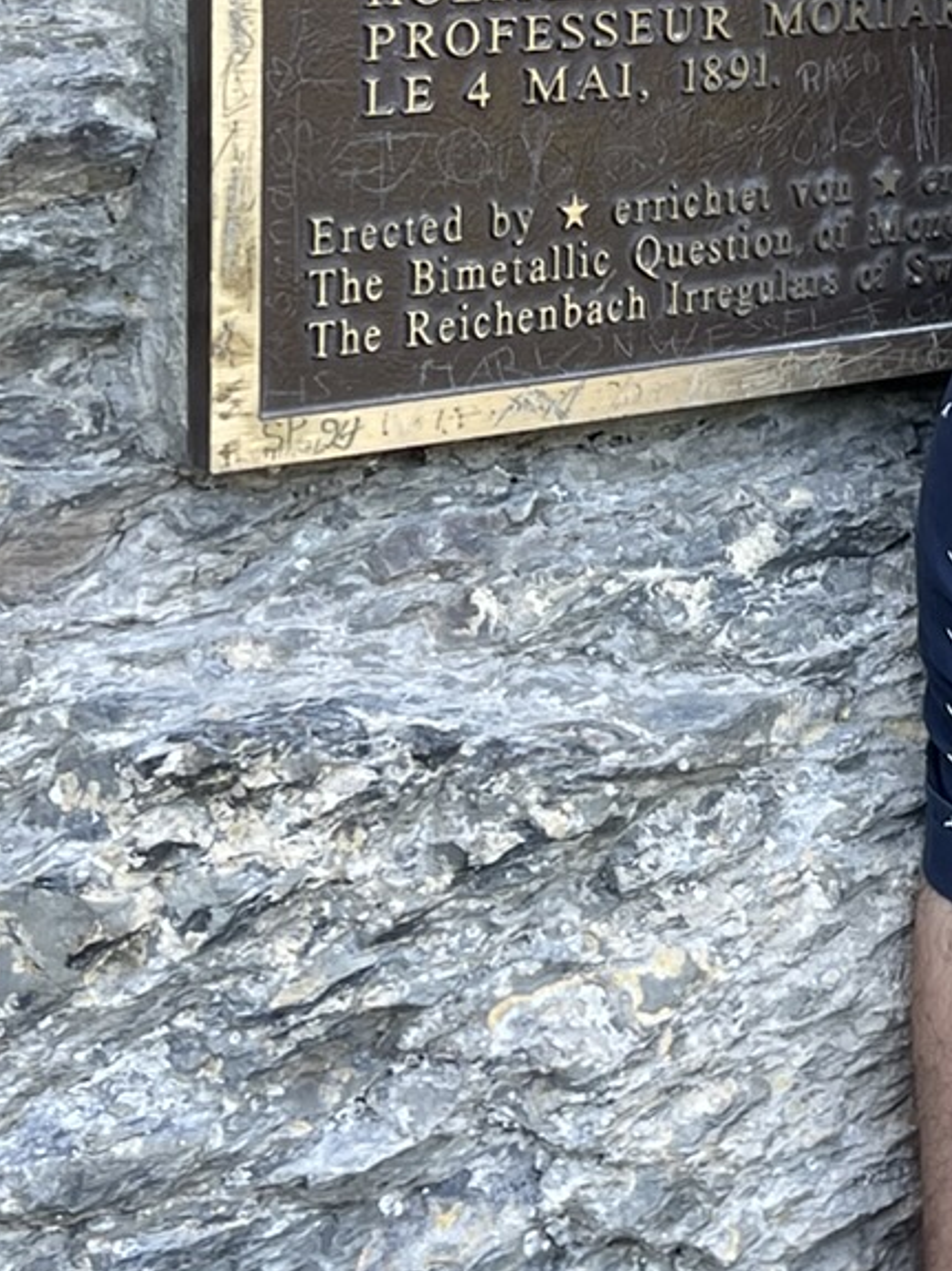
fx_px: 3265
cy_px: 11
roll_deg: +1.5
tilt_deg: -3.2
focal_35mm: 89
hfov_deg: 15.0
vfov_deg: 21.3
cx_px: 1555
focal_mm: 5.1
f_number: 1.6
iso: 40
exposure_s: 1/121
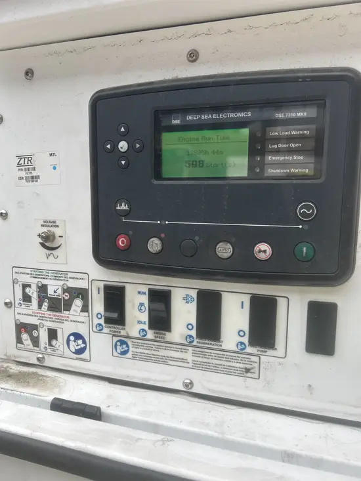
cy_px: 240
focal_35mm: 26
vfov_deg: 67.3
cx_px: 180
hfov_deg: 53.1
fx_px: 361
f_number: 1.5
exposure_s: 1/769
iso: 50
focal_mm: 5.7
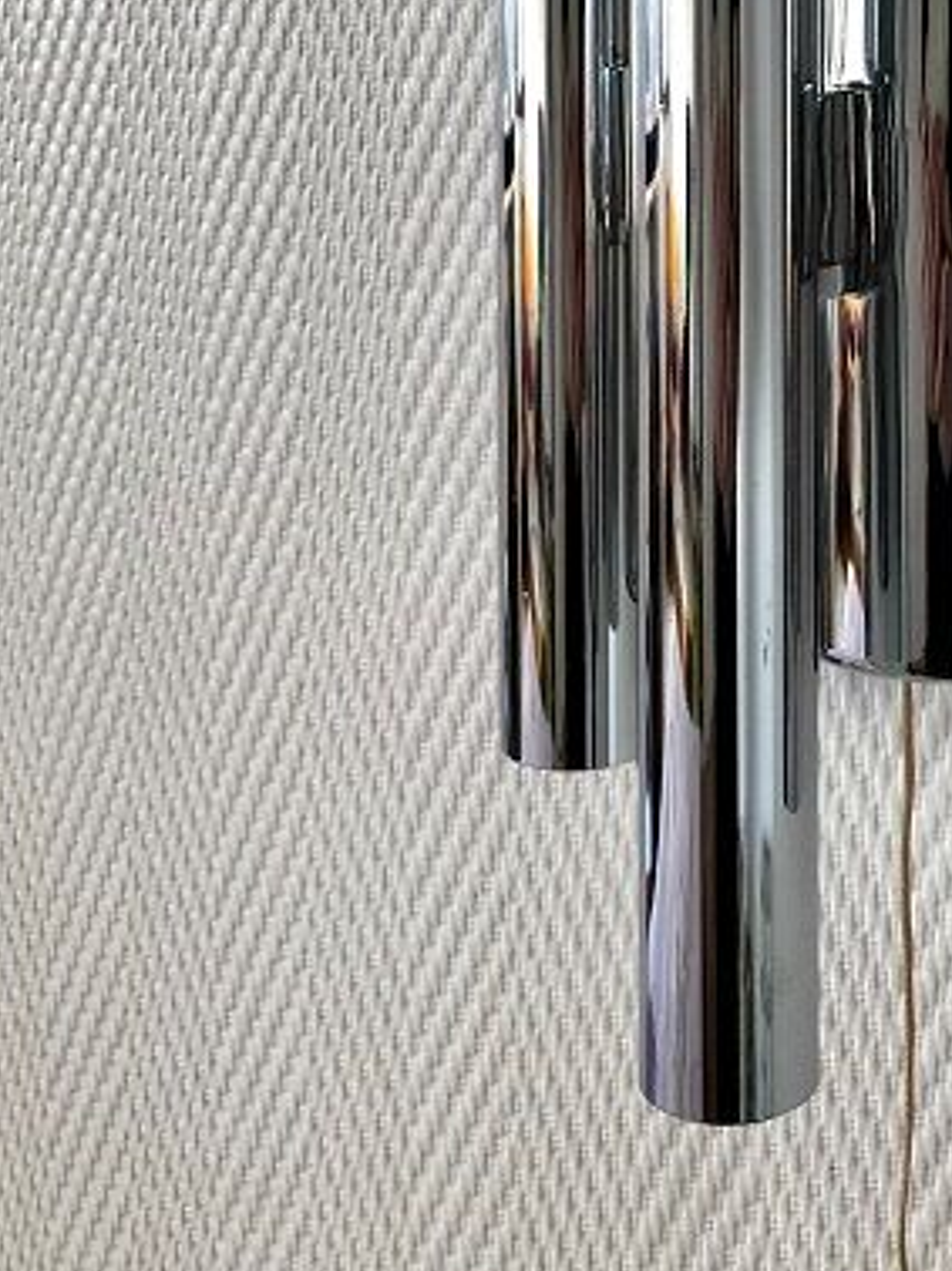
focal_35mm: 58
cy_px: 3
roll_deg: -0.7
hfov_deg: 24.5
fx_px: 2129
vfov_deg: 30.9
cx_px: 843
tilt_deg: -2.0
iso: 20
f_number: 1.8
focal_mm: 4
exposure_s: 1/30
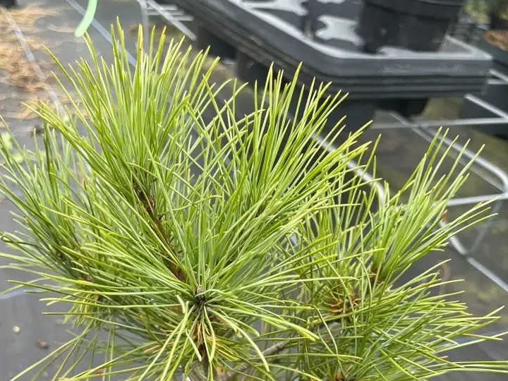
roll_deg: -6.2
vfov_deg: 34.2
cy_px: 361
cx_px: 223
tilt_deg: -39.3
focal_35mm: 39
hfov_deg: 47.8
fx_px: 572
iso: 50
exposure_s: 1/639
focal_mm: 5.1
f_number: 1.6
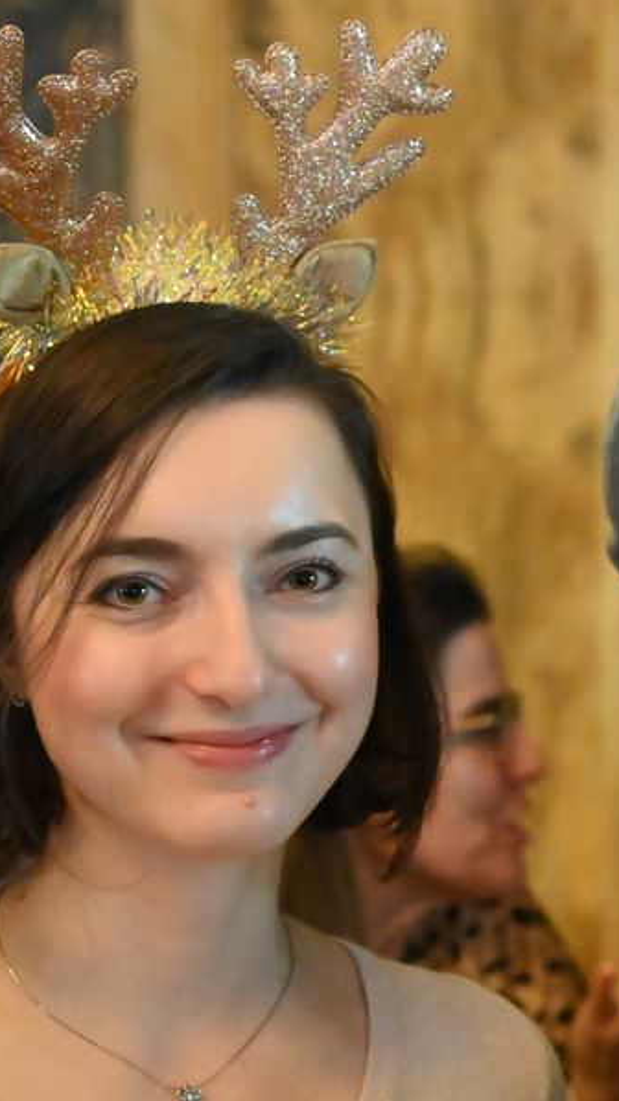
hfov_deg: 9.2
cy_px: 622
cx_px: 702
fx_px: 3797
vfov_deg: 16.5
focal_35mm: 130
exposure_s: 1/50
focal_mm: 58
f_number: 4
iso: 25600
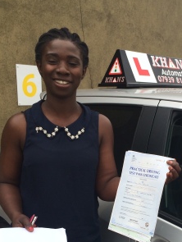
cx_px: 130
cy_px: 181
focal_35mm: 52
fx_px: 364
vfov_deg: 35.9
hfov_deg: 27.8
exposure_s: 1/622
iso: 32
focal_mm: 4.12
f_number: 2.2
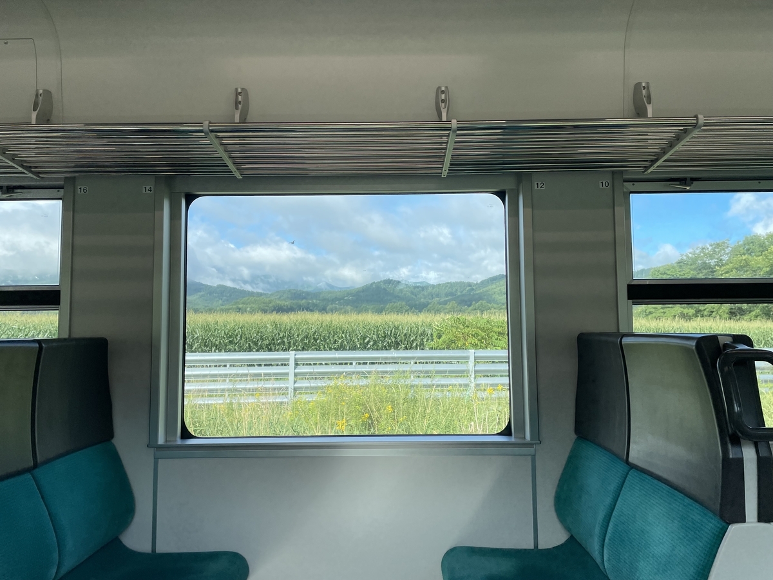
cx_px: 386
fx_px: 581
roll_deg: +1.1
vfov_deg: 53.1
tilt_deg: +1.8
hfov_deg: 67.3
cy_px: 290
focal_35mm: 26
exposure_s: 1/1171
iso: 32
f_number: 1.6
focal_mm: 4.2
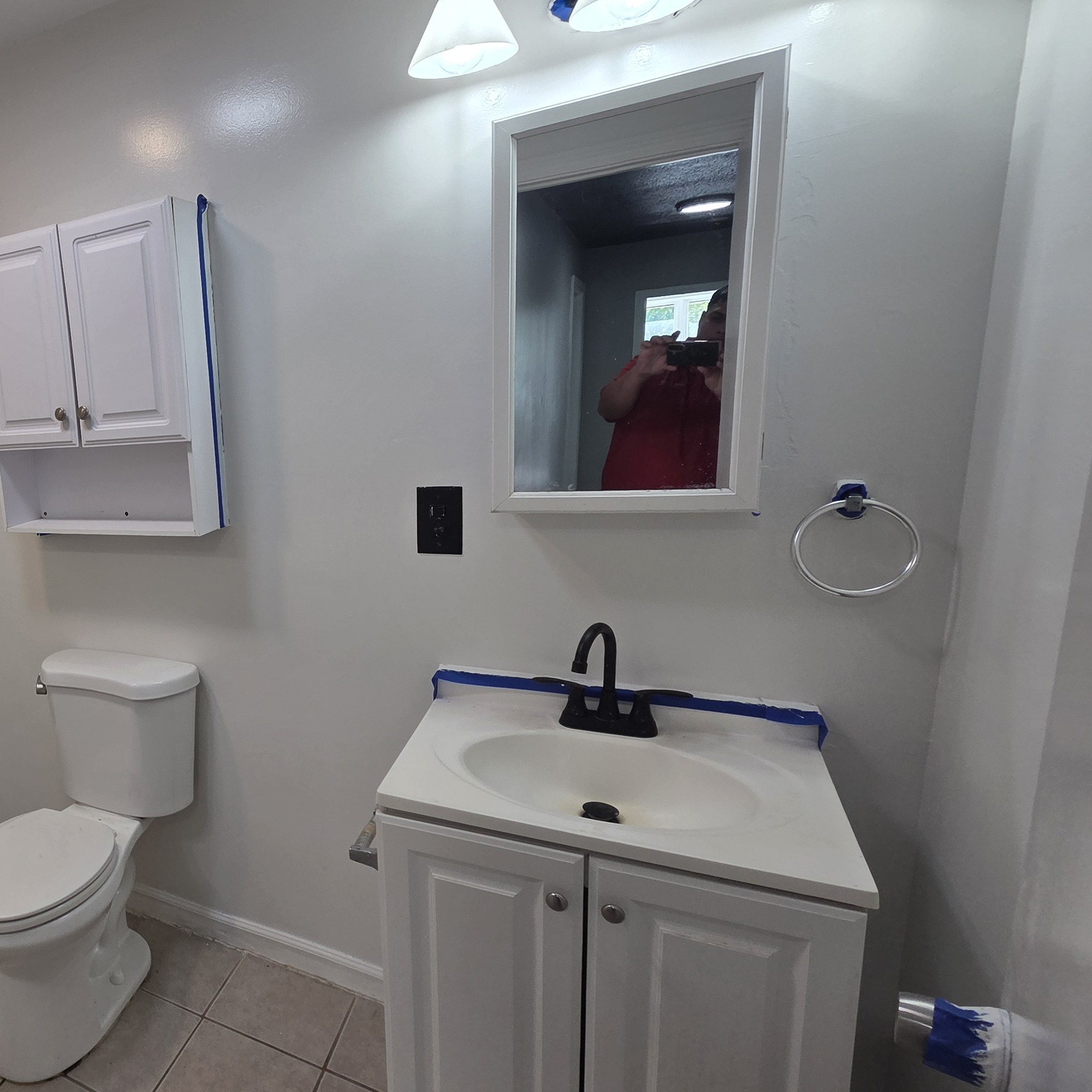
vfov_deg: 74.8
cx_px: 148
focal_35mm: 20
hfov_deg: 64.6
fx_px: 714
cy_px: 561
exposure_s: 1/120
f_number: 2.2
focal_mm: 2.2
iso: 64
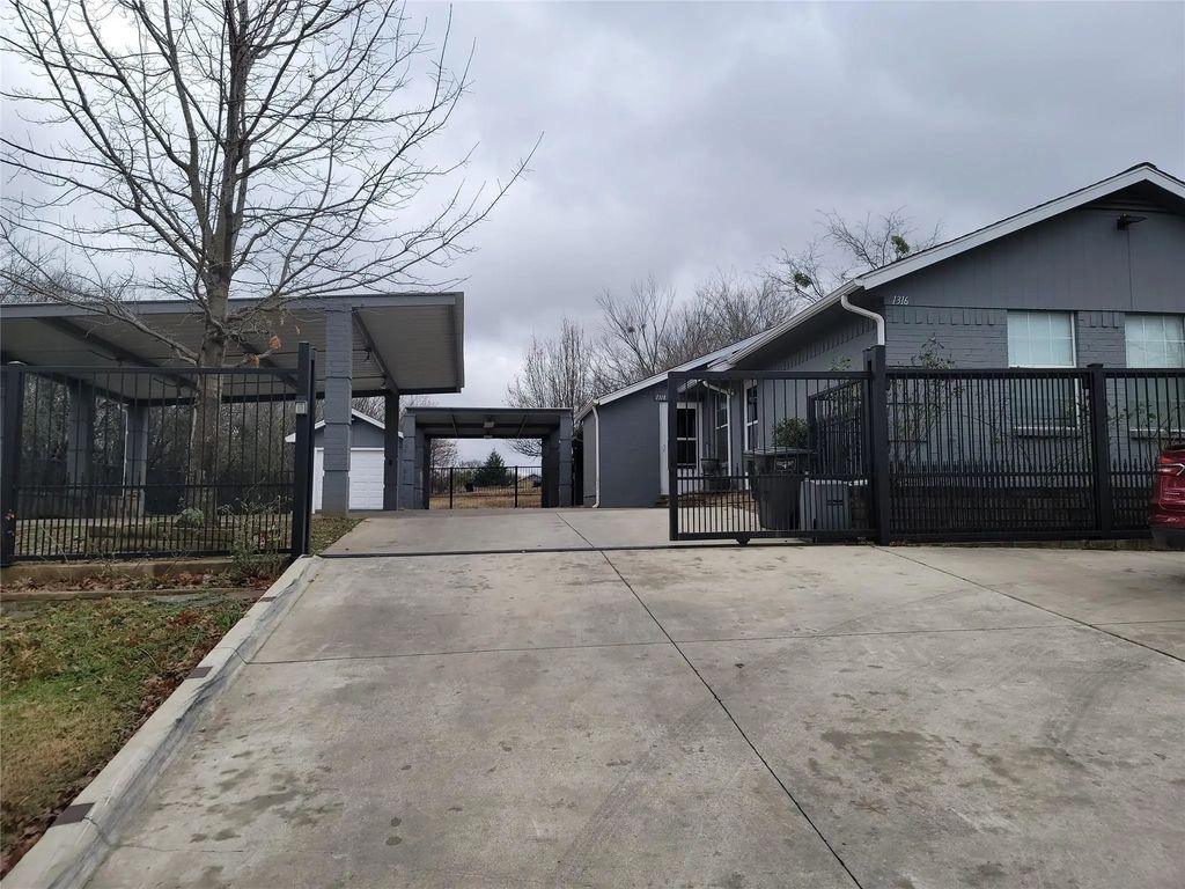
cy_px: 444
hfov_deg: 69.4
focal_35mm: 25
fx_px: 856
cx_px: 592
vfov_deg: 54.9
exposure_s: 1/457
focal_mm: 7
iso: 20
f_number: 1.8
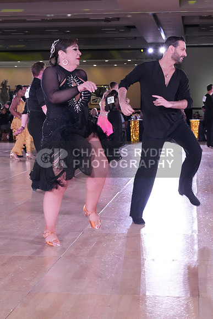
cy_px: 160
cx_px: 106
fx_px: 647
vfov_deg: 27.7
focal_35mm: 73
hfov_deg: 18.7
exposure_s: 1/250
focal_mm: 49
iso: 6400
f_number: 8
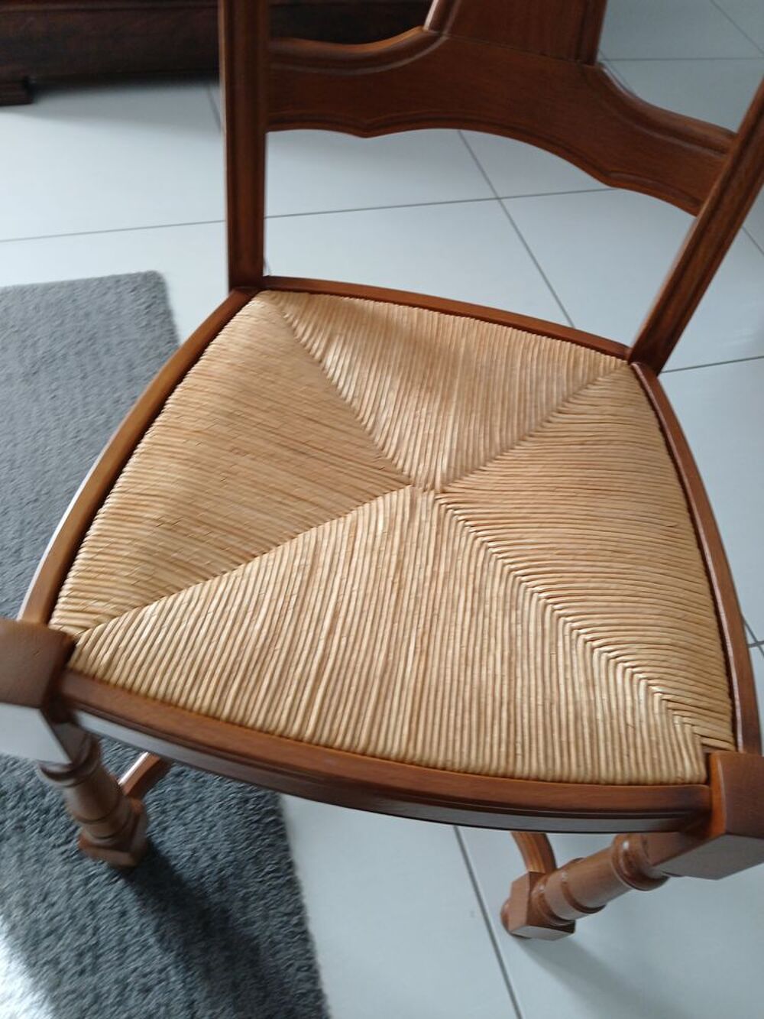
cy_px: 510
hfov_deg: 53.1
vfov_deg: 67.3
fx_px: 765
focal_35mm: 26
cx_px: 382
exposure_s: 1/50
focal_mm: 3.98
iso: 80
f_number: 1.8
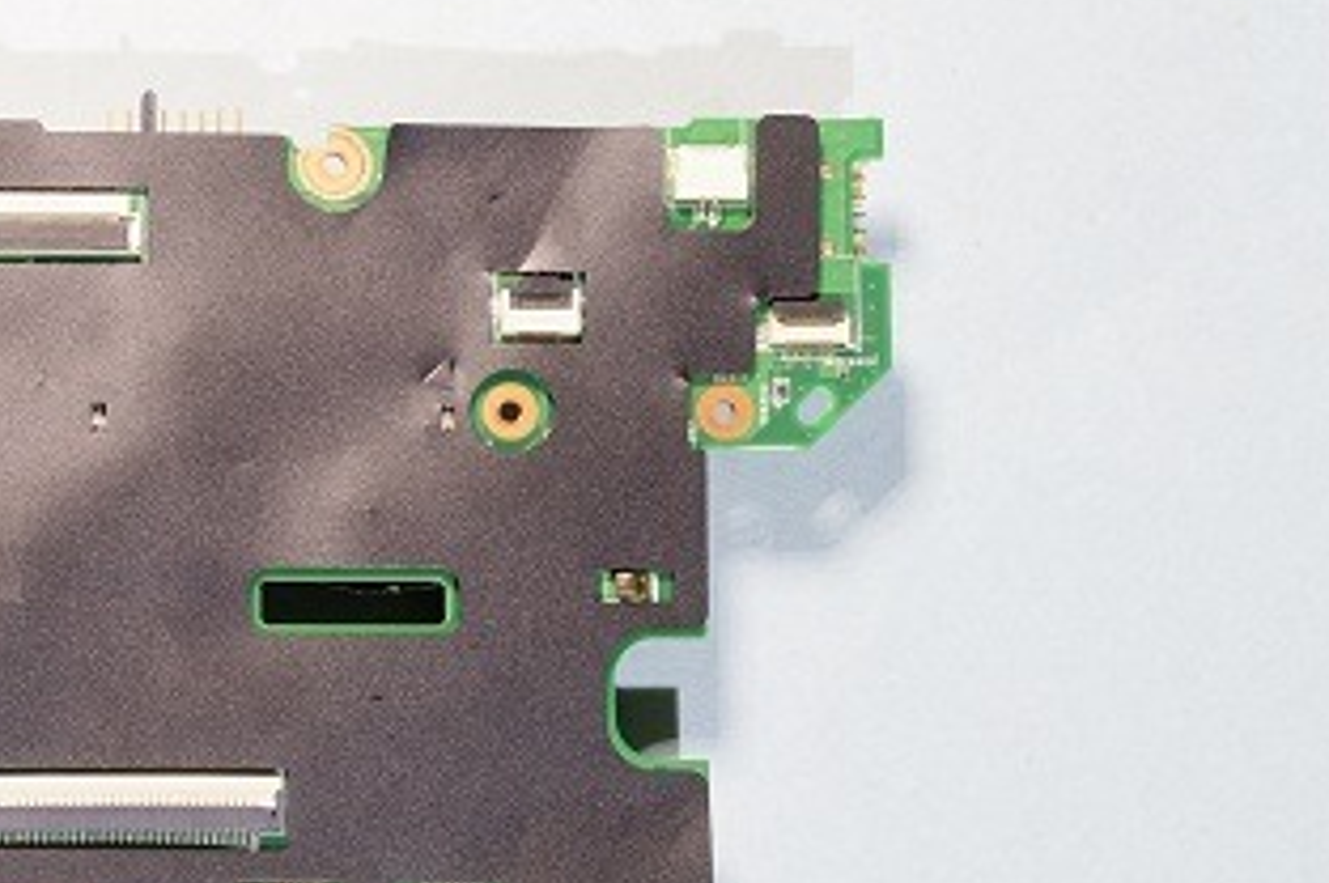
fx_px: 3843
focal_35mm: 104
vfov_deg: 12.9
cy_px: 989
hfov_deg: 18.7
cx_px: -212
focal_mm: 29
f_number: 8
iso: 100
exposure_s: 1/2
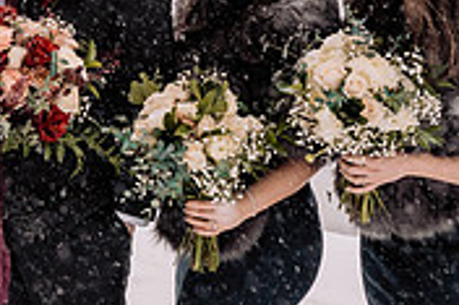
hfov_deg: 13.9
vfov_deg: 9.3
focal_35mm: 146
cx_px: -1
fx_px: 1860
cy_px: -7
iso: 1250
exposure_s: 1/250
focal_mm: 35
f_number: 5
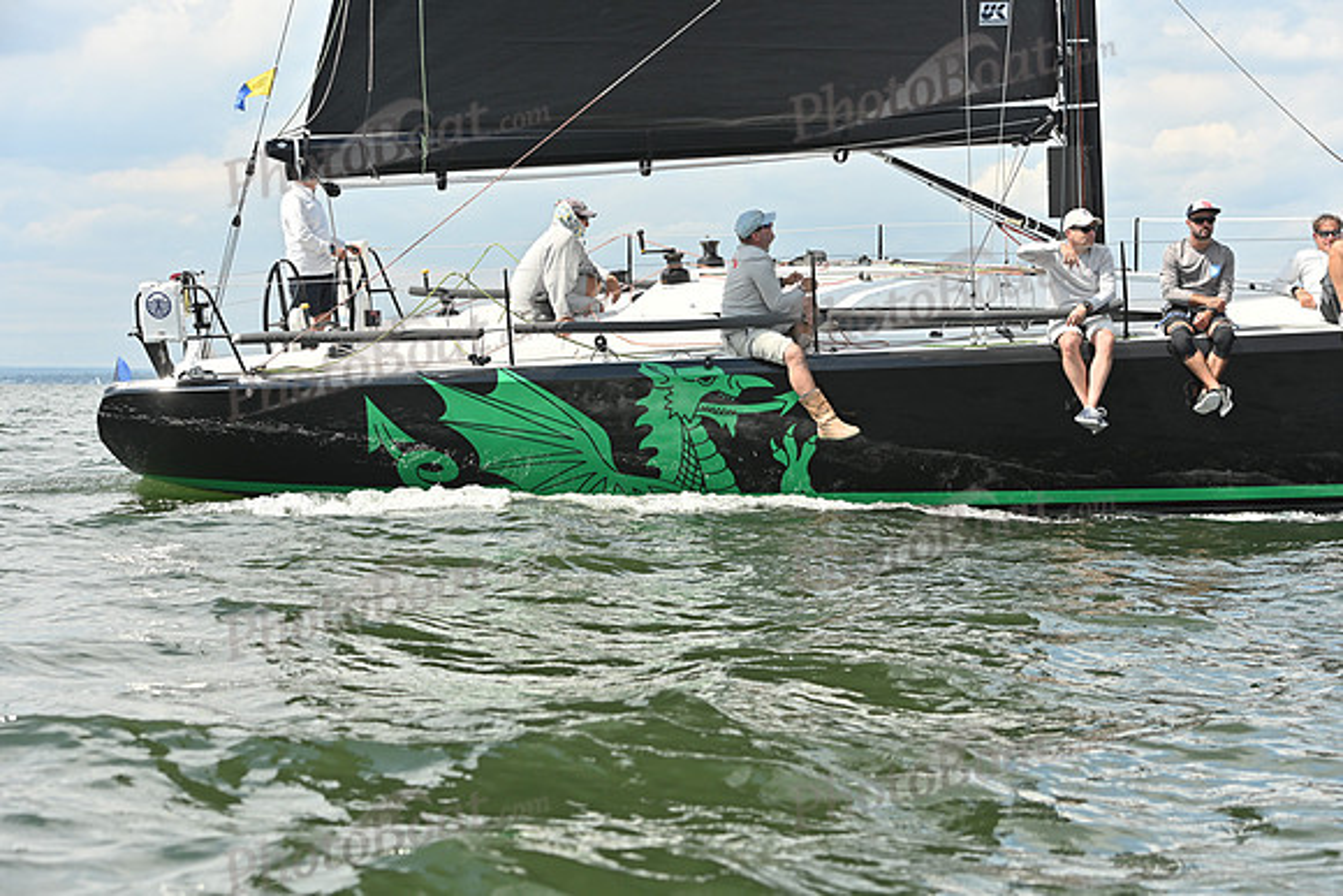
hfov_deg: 28.8
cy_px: 448
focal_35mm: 70
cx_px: 672
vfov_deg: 19.5
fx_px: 2612
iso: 320
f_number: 5
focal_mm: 70
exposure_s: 1/1600
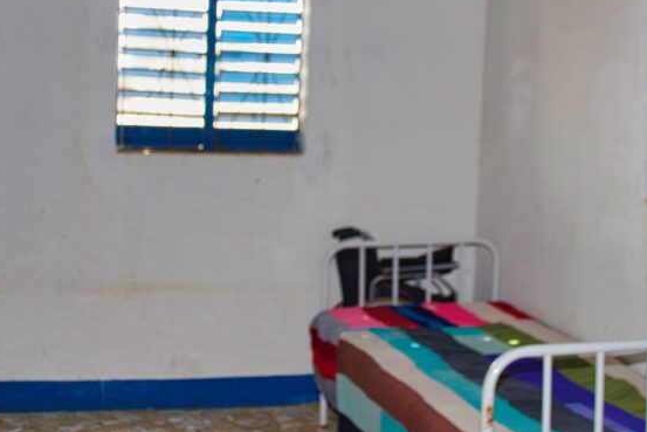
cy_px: 163
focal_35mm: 50
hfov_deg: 39.6
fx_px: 899
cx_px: 324
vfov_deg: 26.9
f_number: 3.5
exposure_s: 1/50
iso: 250
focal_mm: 18
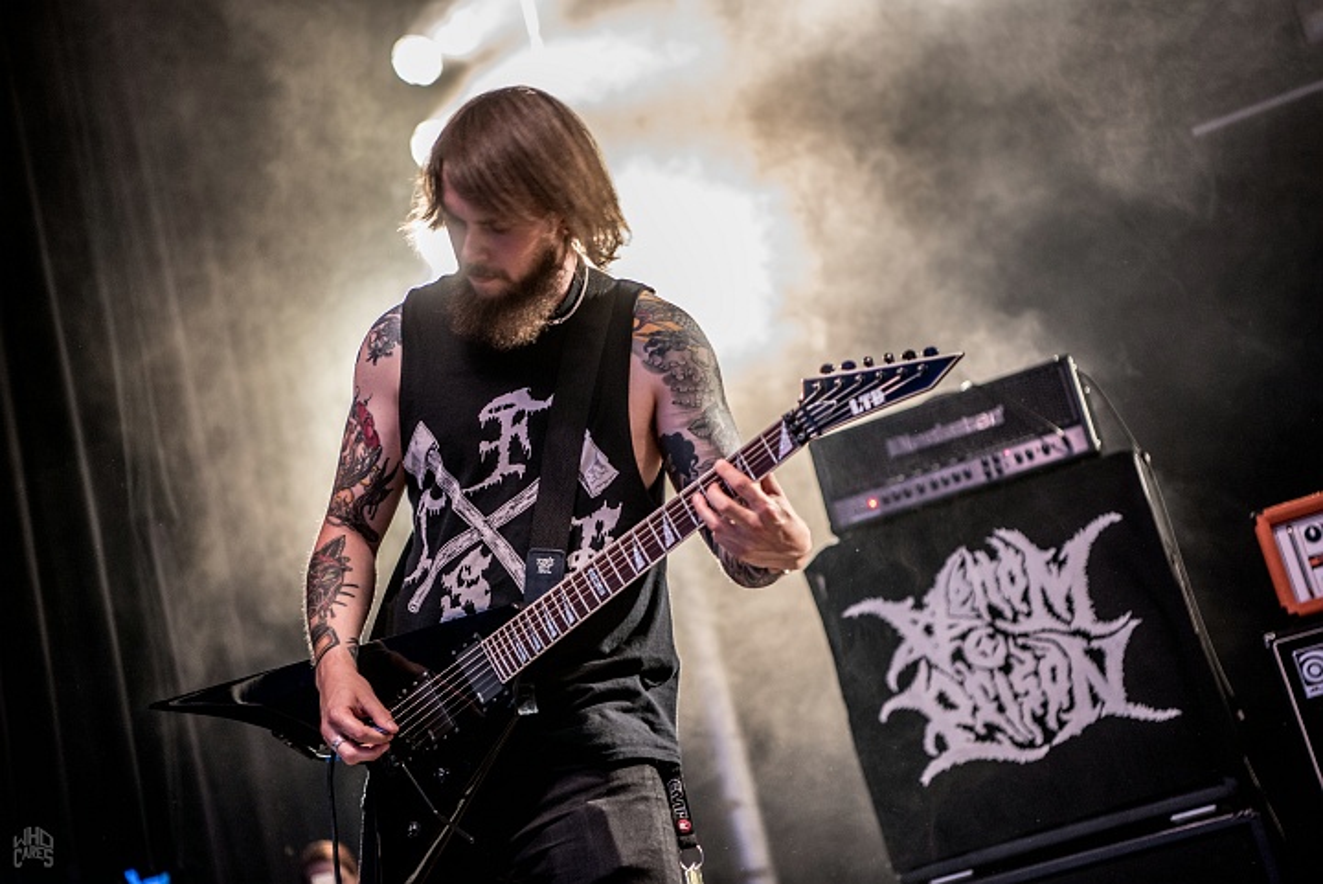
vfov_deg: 19.5
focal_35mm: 70
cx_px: 662
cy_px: 442
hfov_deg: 28.8
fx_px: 2574
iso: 800
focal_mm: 70
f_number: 2.8
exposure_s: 1/100
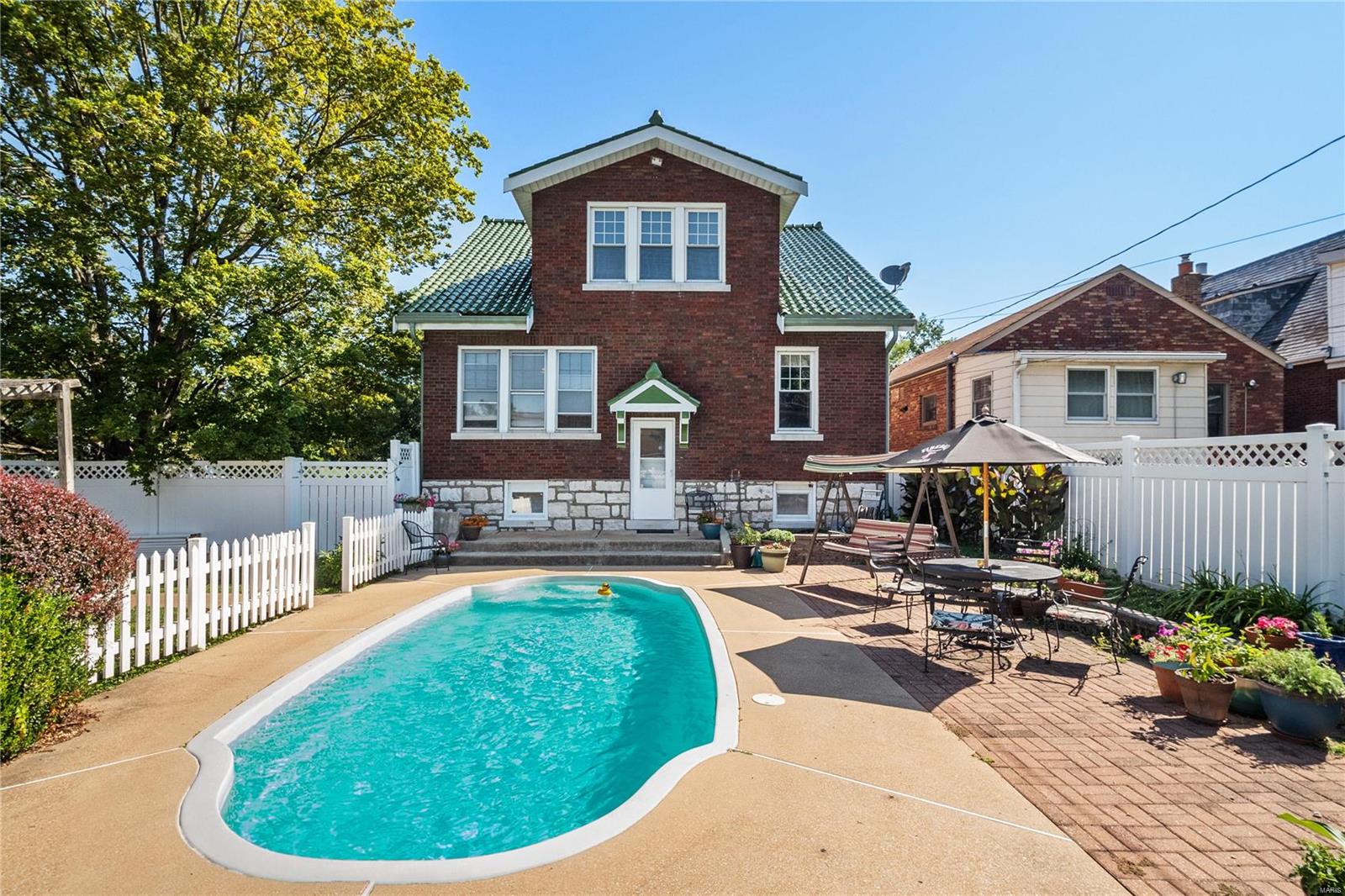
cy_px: 448
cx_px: 672
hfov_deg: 90.0
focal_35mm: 18
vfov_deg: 67.4
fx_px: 672
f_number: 8
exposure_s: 1/400
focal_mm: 9
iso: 400
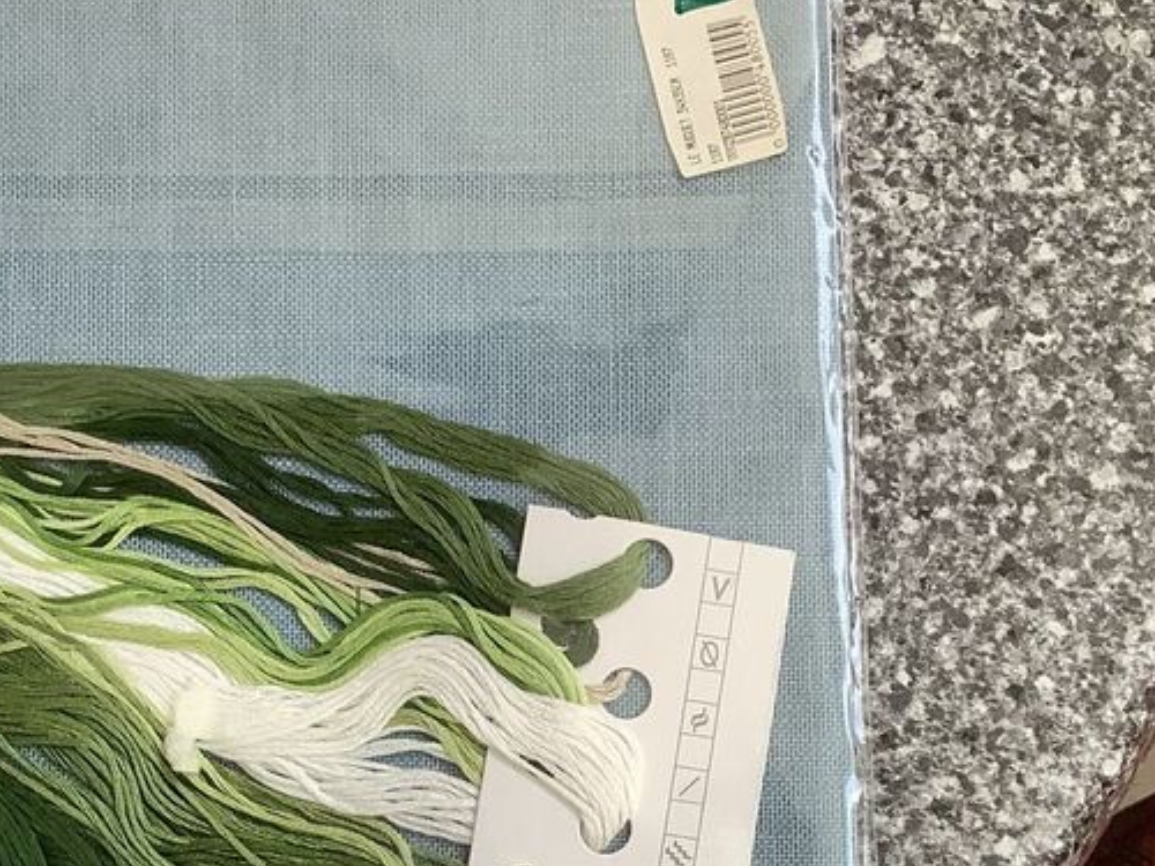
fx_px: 2069
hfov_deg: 31.2
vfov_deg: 23.2
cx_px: 612
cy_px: 741
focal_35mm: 62
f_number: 2.4
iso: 80
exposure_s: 1/120
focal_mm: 3.3
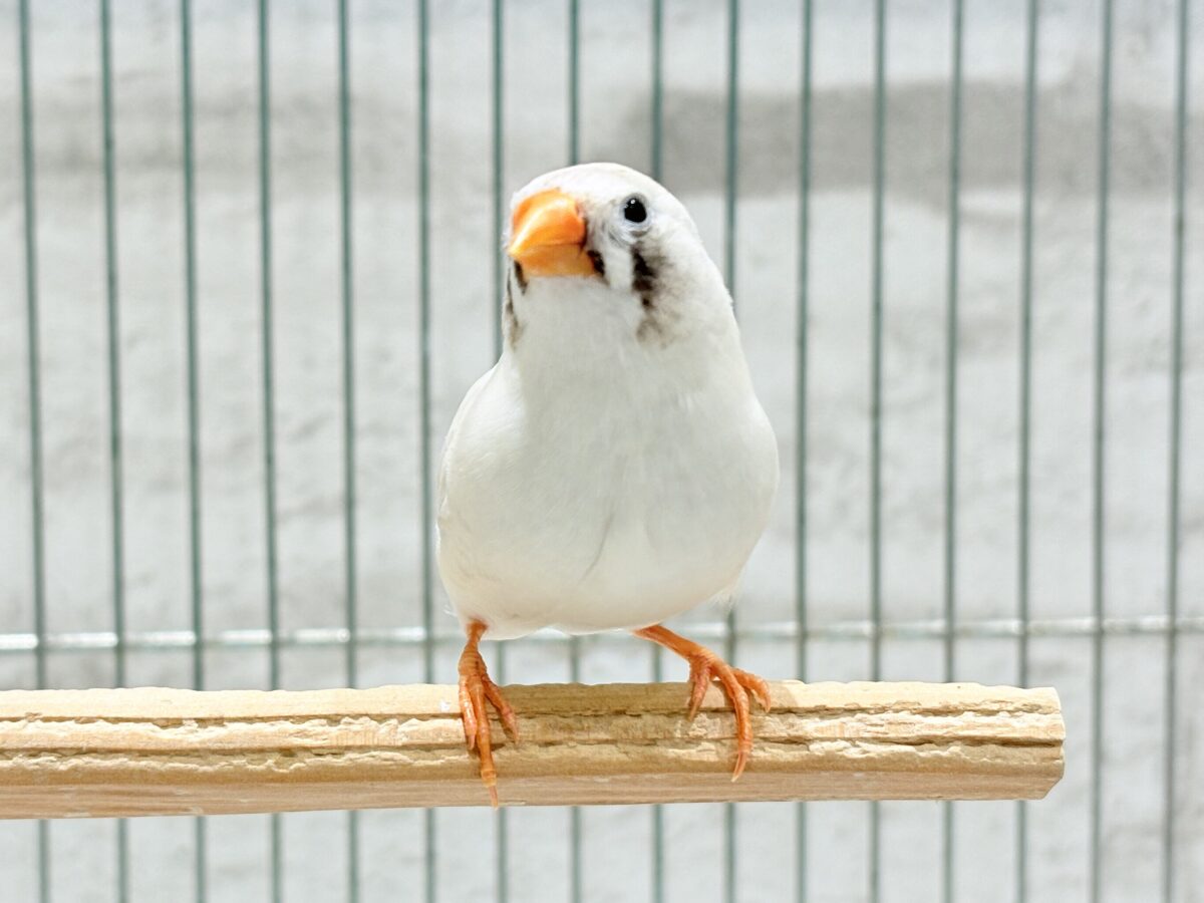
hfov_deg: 36.8
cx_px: 602
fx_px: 1809
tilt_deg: -4.3
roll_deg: +1.2
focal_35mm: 52
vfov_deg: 28.0
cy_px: 452
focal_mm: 5.96
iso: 40
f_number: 1.6
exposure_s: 1/100
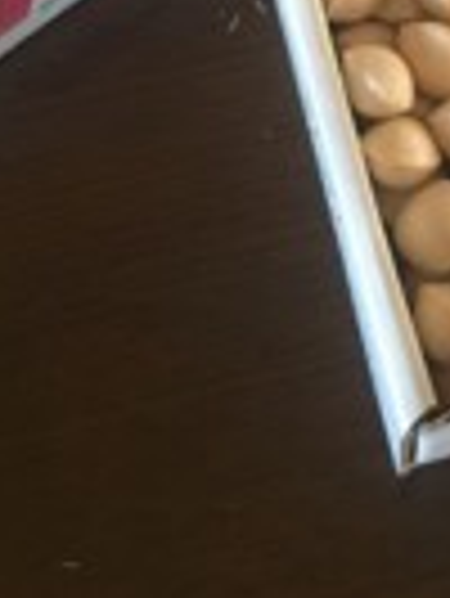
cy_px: -247
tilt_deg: -58.6
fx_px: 1696
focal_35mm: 98
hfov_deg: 14.8
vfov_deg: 18.2
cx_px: 464
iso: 160
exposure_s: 1/30
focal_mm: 4.15
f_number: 2.2
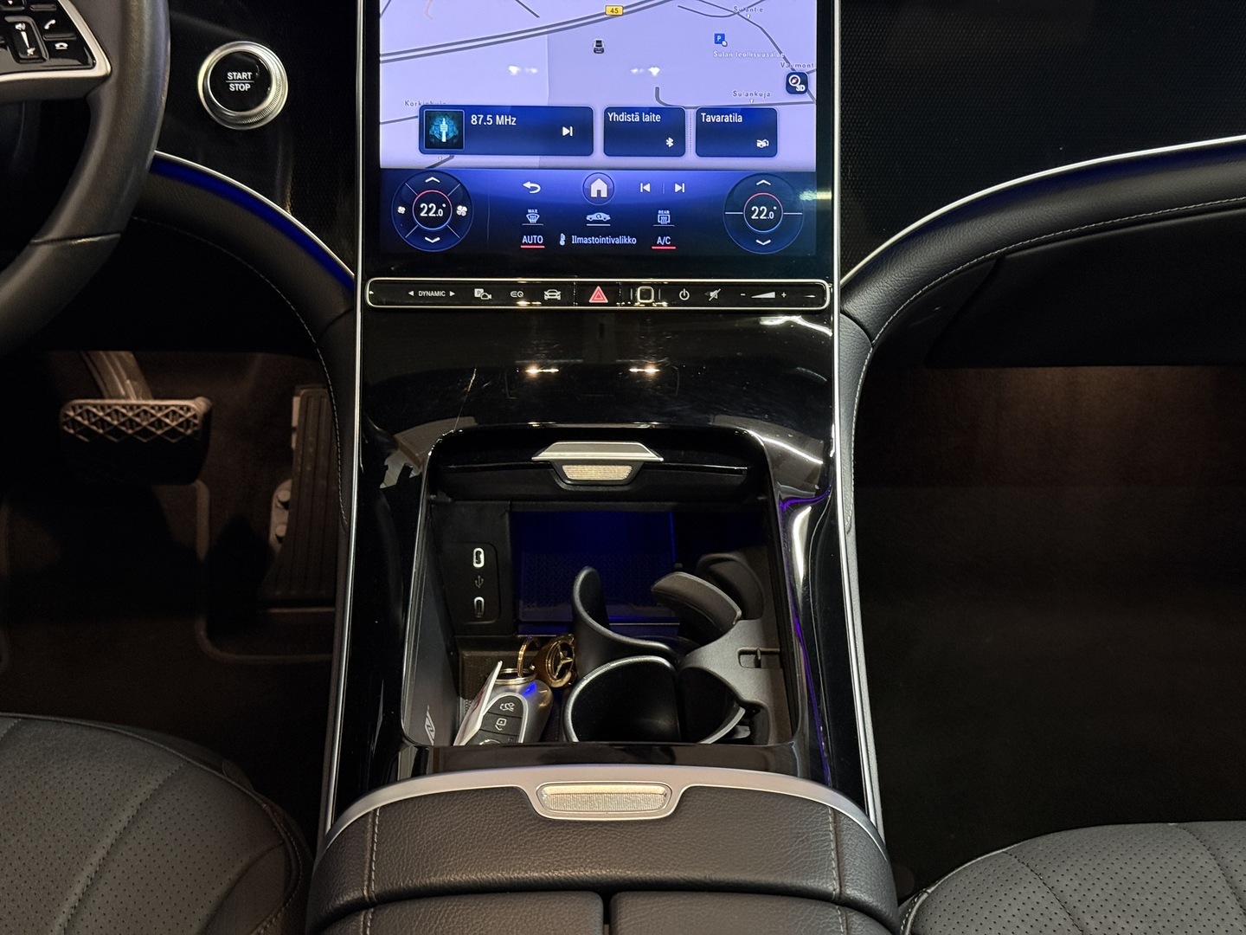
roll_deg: -0.9
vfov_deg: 30.3
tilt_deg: -34.2
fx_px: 1728
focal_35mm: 48
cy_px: 468
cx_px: 623
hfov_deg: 39.7
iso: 500
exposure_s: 1/40
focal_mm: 6.76
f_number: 1.78
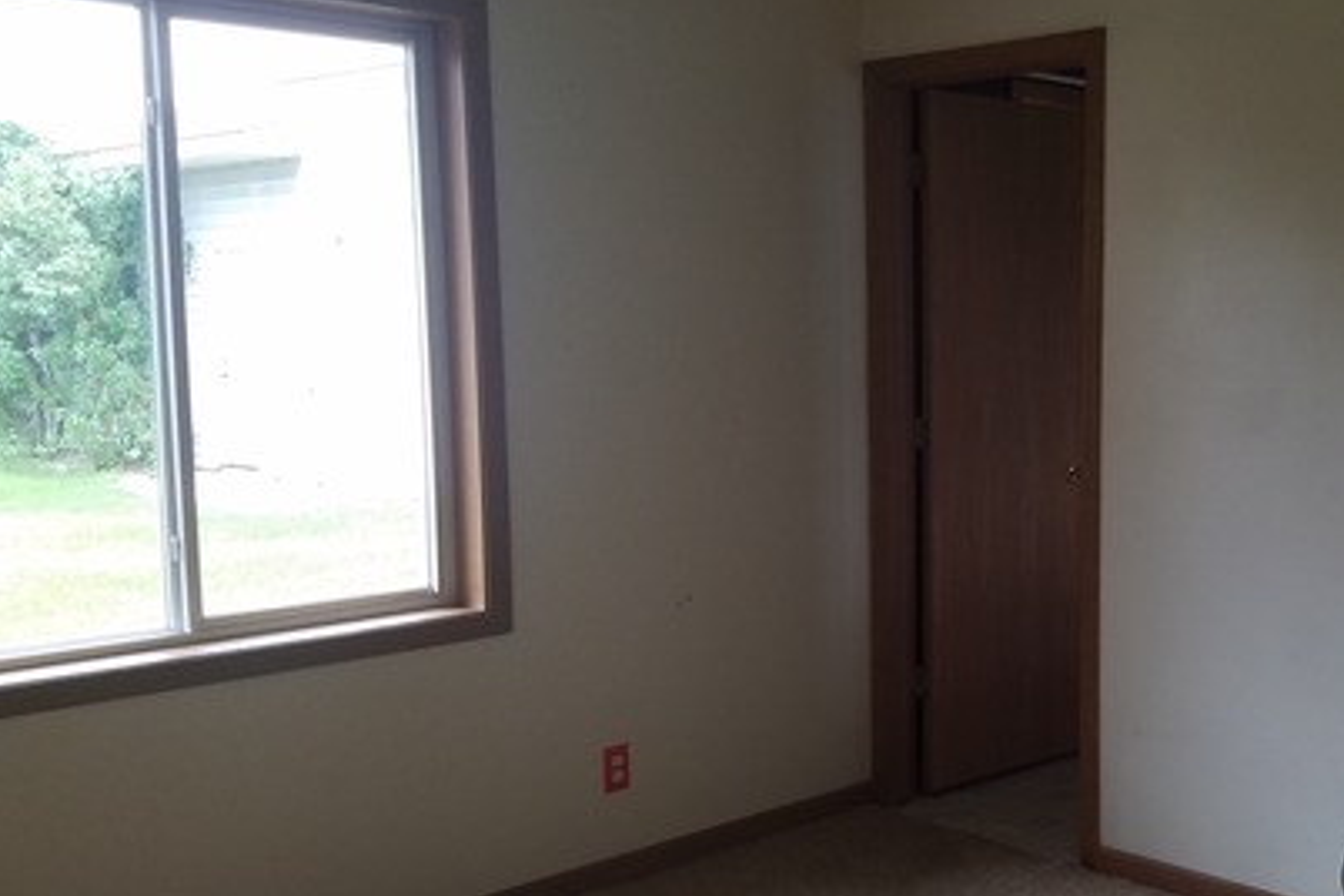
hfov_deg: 43.9
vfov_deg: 31.2
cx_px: 1013
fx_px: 1605
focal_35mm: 43
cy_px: 495
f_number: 1.7
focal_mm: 4.2
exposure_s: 1/120
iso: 100
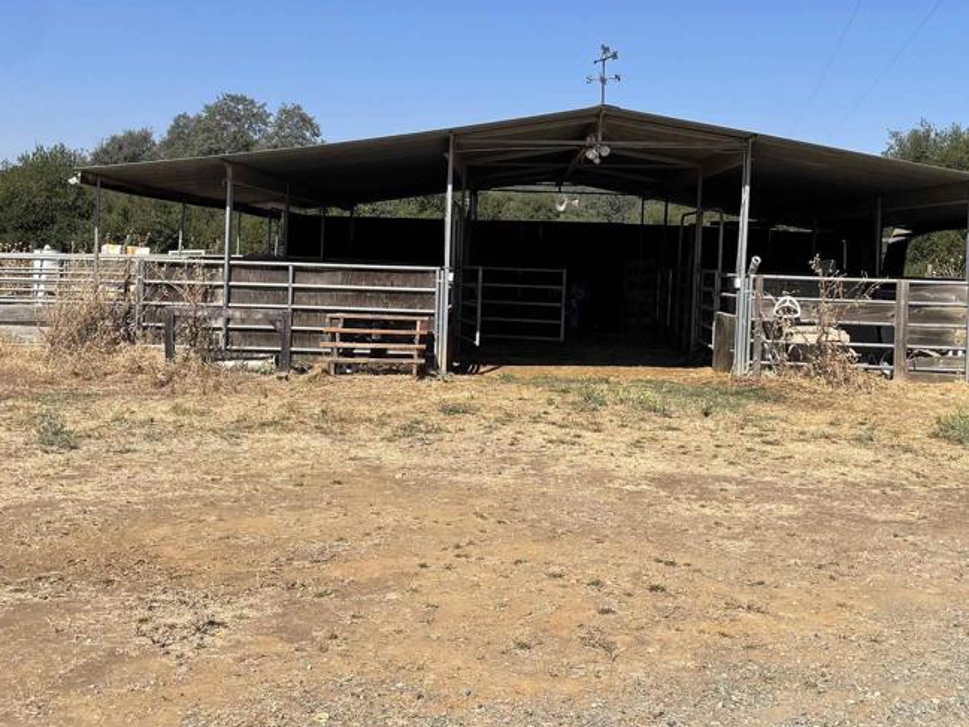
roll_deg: -1.8
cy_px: 278
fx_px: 1148
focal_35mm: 41
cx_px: 487
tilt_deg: -1.4
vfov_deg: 35.0
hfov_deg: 45.8
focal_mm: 4.2
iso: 32
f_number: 1.6
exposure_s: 1/4000
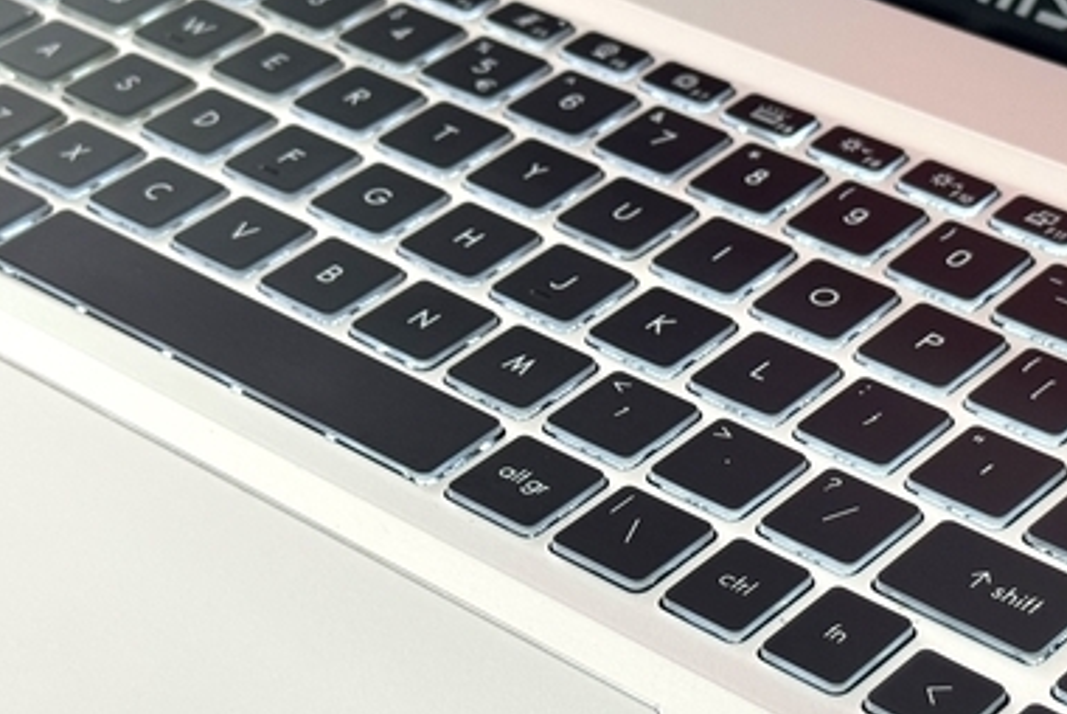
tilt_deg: -34.7
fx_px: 3114
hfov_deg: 19.4
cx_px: 604
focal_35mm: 105
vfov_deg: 13.1
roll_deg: +3.2
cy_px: 410
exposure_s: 1/119
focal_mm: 6.76
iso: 64
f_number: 1.78
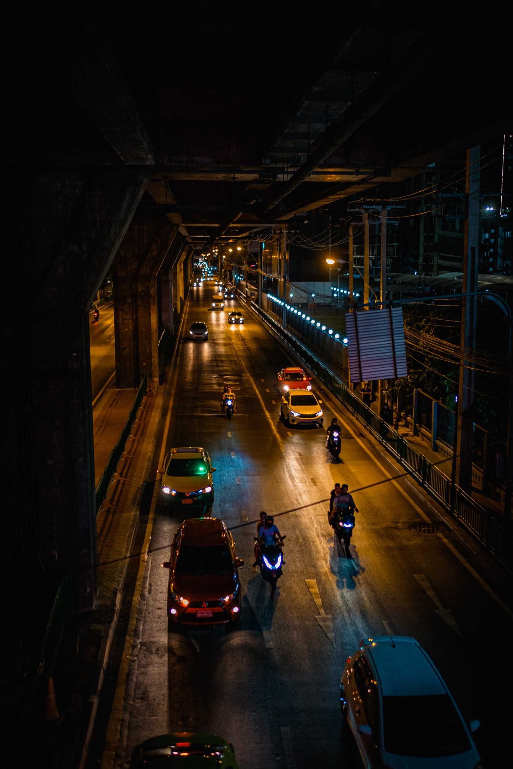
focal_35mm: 35
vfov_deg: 54.4
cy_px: 384
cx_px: 256
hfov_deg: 37.9
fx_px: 748
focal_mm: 23
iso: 400
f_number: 1.4
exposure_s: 1/160
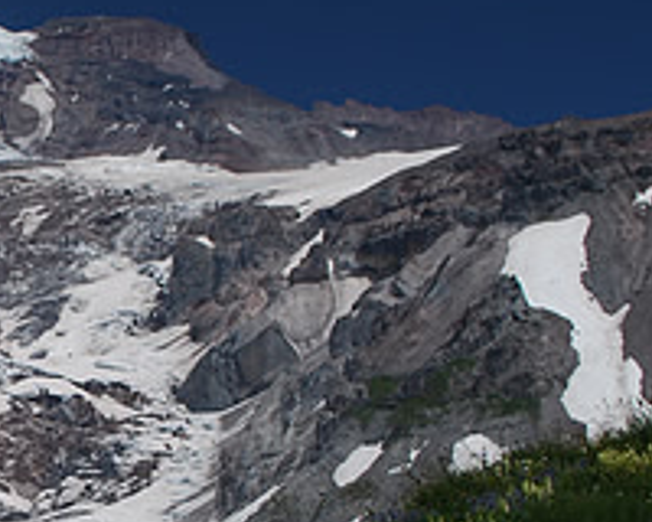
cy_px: 352
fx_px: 1891
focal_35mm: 98
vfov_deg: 15.7
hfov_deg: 18.2
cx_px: -196
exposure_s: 1/250
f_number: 8
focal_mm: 24
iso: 100
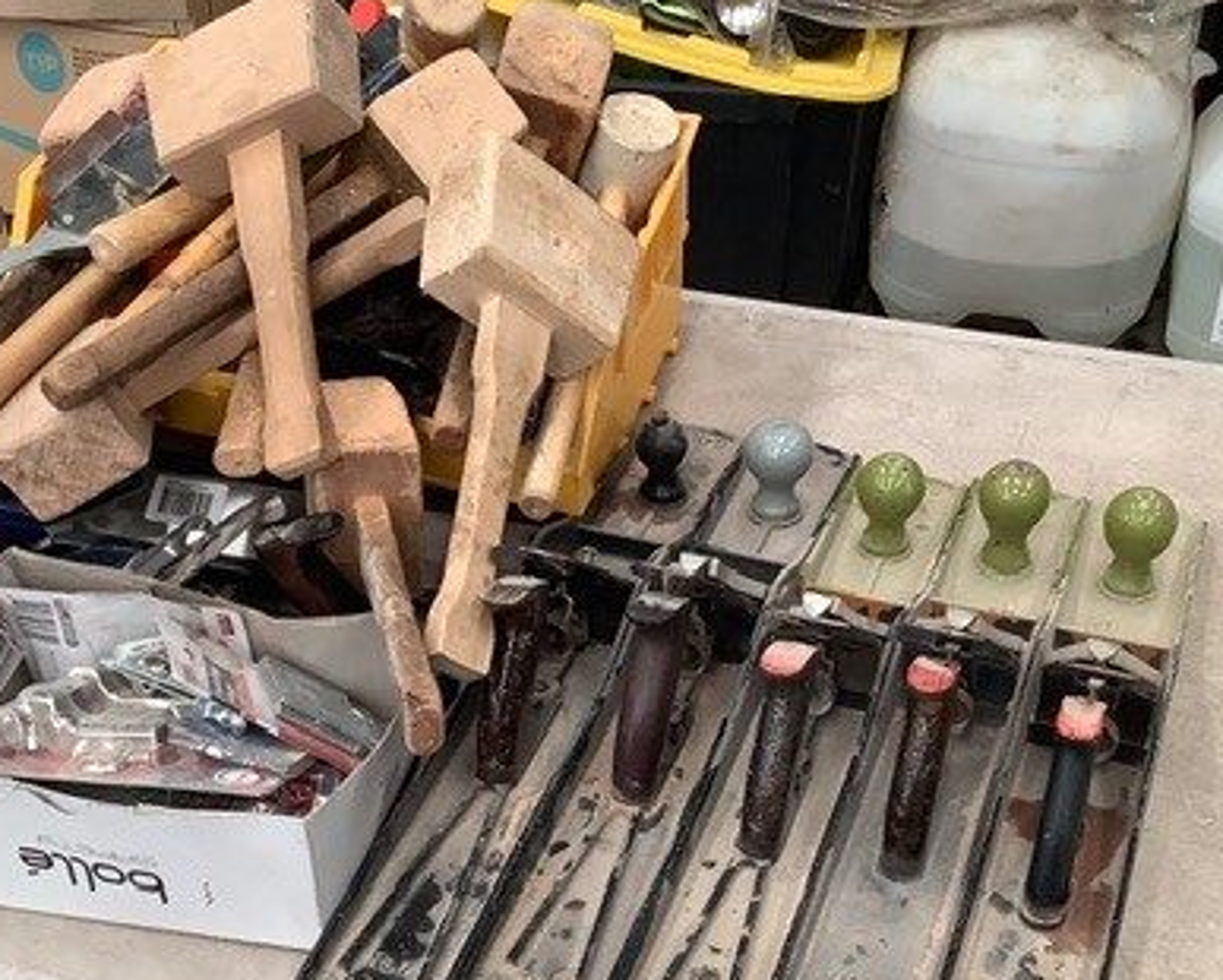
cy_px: 708
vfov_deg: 29.9
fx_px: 1811
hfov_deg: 37.3
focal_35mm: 50
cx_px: 566
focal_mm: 3.3
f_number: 2.4
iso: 100
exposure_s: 1/50
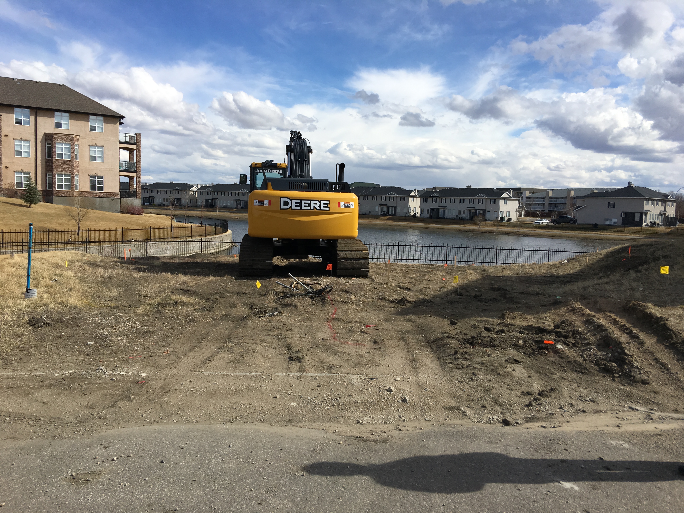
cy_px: 256
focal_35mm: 29
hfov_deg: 61.7
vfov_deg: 48.2
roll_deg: -3.4
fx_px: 573
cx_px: 342
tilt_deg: -3.3
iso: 25
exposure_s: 1/2331
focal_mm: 4.15
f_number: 2.2
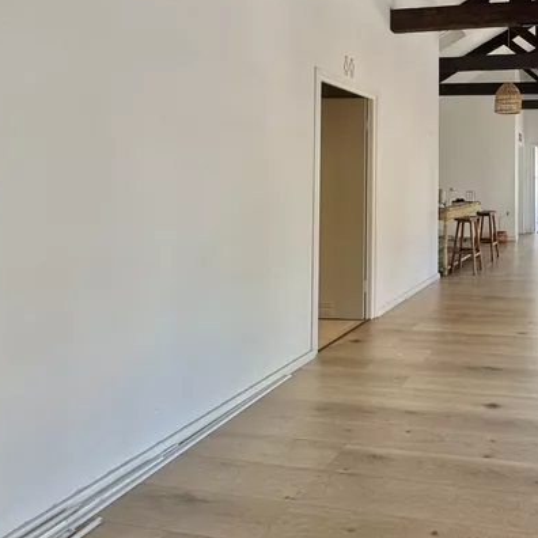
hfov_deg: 51.8
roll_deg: -0.1
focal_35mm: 25
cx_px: 524
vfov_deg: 61.3
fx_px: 440
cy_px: 175
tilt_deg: -0.7
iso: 200
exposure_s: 1/99
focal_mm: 2.22
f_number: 2.2
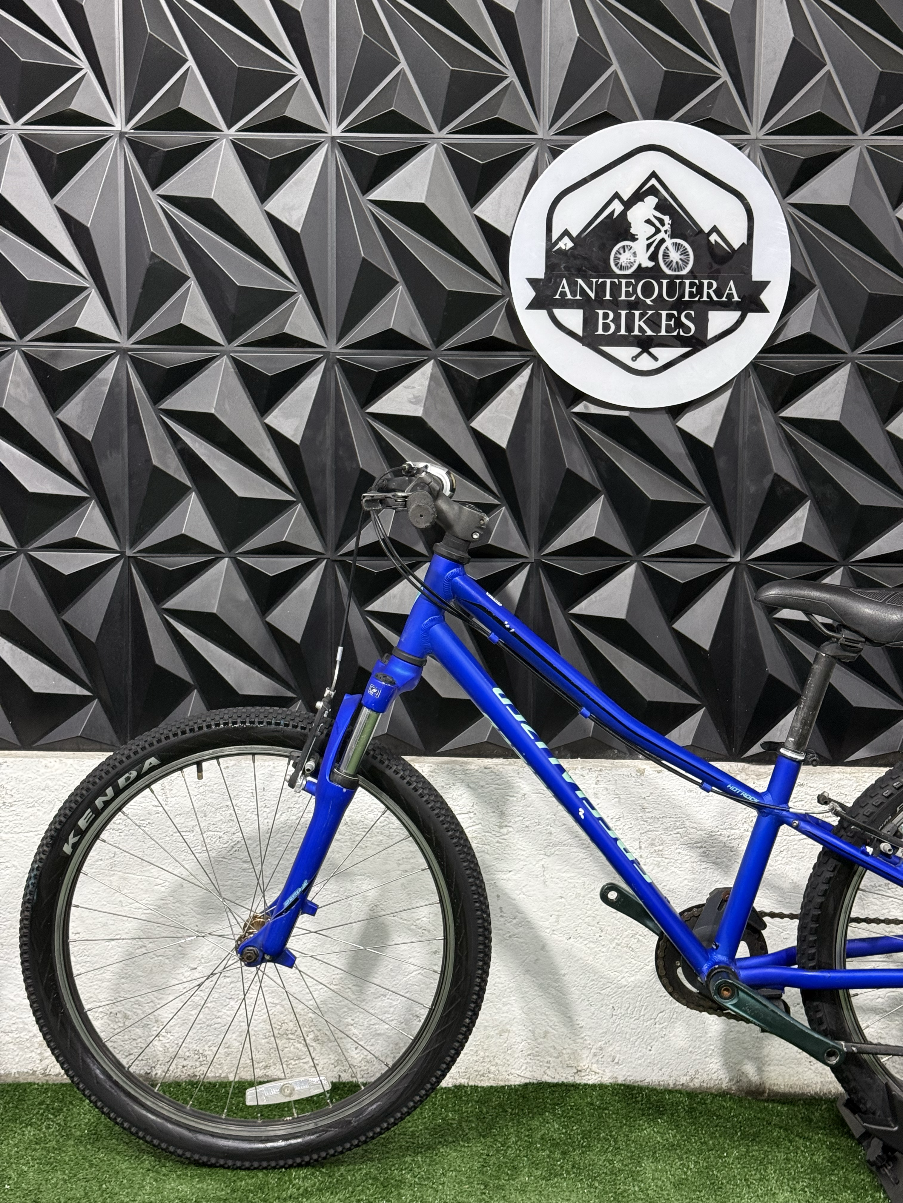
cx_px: 452
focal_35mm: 48
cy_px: 602
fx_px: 1670
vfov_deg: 39.7
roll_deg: -1.6
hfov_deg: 30.3
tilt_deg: -6.3
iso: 200
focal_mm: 6.76
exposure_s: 1/60
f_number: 1.78
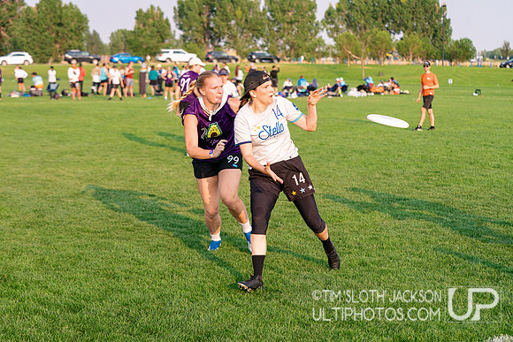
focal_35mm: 70
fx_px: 998
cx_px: 256
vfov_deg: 19.5
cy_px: 171
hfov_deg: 28.8
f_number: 4
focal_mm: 70
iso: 640
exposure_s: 1/2000
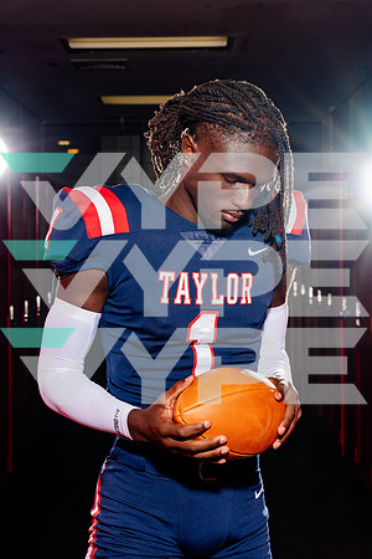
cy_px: 280
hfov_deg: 19.5
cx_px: 186
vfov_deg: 28.8
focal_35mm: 70
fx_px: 1085
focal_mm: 70
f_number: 9
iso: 160
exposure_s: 1/250
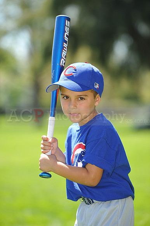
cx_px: 75
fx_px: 1251
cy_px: 113
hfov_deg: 6.9
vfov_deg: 10.3
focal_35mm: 200
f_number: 4.5
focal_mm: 200
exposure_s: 1/500
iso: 200
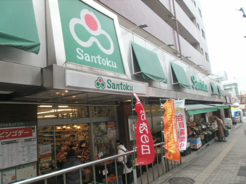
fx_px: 185
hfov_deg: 67.3
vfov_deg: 53.1
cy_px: 92
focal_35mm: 26
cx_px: 123
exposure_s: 1/40
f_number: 7.8
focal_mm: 4.65
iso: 100
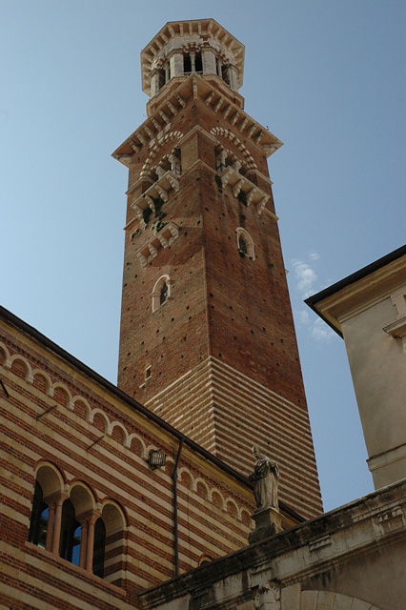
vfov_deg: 37.9
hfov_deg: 25.7
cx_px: 203
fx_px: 889
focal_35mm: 52
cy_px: 305
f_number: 11
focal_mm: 35
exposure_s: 1/500
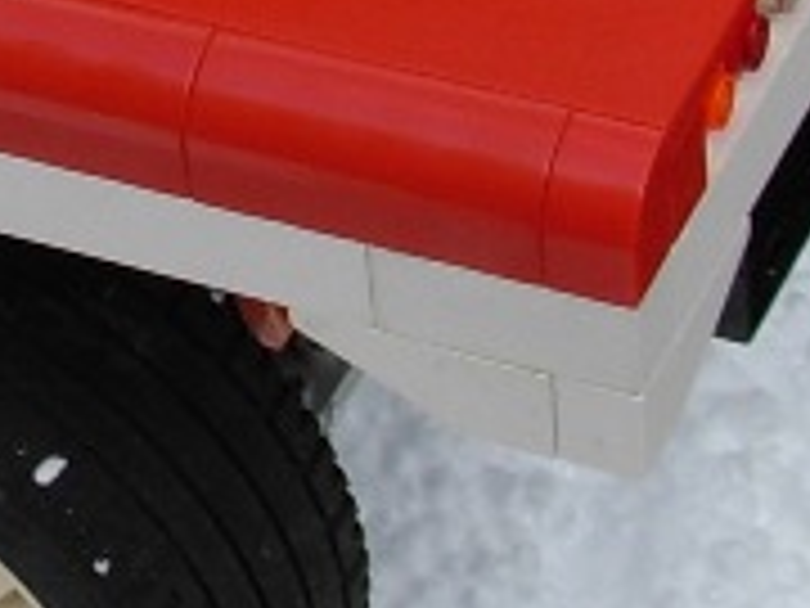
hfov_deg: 8.6
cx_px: -909
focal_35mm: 216
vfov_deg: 6.6
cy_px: -680
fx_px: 5054
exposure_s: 1/373
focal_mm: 6.3
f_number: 4.9
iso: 79
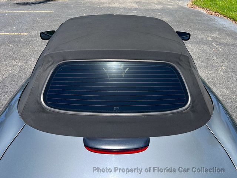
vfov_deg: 53.1
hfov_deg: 67.3
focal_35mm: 26
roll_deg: +0.7
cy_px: 89
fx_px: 178
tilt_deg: -35.3
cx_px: 118
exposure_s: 1/2083
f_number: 1.5
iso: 50
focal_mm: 5.7
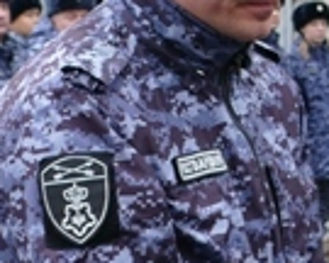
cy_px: 97
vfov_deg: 8.2
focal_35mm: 188
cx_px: 465
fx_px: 1831
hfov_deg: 10.0
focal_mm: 13.16
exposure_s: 1/80
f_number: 3.5
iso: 200
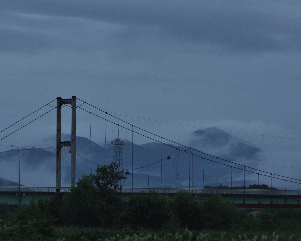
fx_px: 3180
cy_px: 121
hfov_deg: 5.4
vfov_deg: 4.3
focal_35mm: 357
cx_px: 138
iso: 400
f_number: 6.3
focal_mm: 210
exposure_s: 1/100
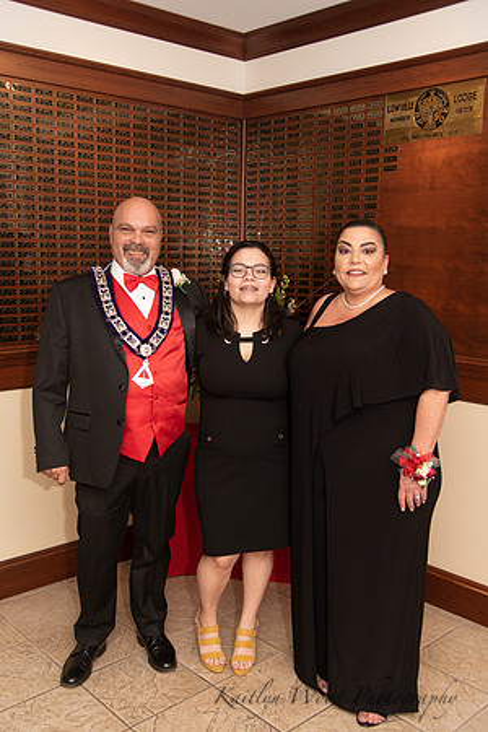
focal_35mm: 35
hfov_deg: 37.9
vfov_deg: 54.4
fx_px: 712
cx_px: 244
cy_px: 366
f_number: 4
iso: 800
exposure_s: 1/200
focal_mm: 35
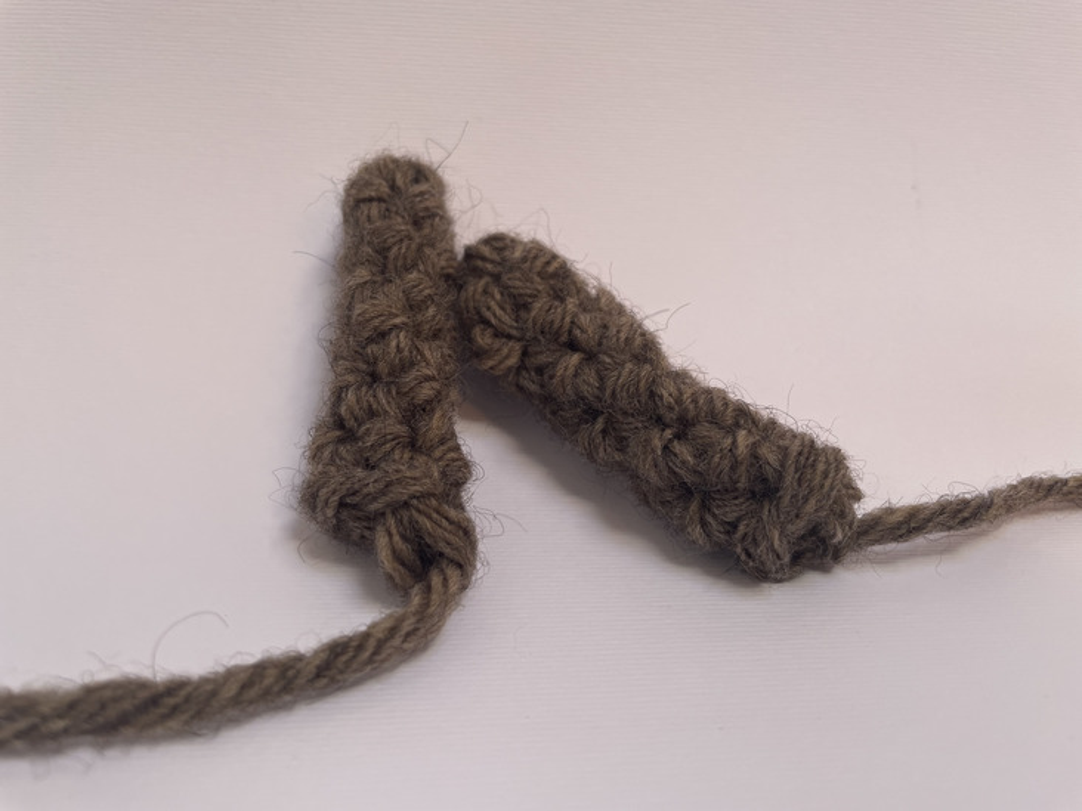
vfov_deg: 53.1
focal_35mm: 26
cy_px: 406
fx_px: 813
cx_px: 541
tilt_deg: -25.0
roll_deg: -1.6
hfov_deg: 67.3
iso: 50
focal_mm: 4.2
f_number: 1.6
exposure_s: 1/121
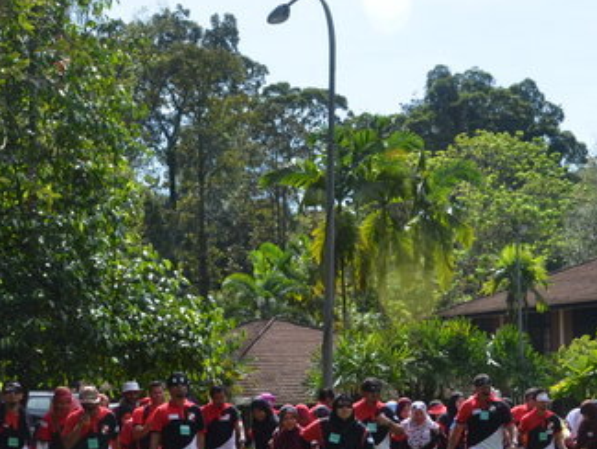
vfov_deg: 23.5
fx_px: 1038
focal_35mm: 60
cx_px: 422
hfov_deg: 31.7
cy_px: 434
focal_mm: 17
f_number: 5
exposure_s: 1/1000
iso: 250
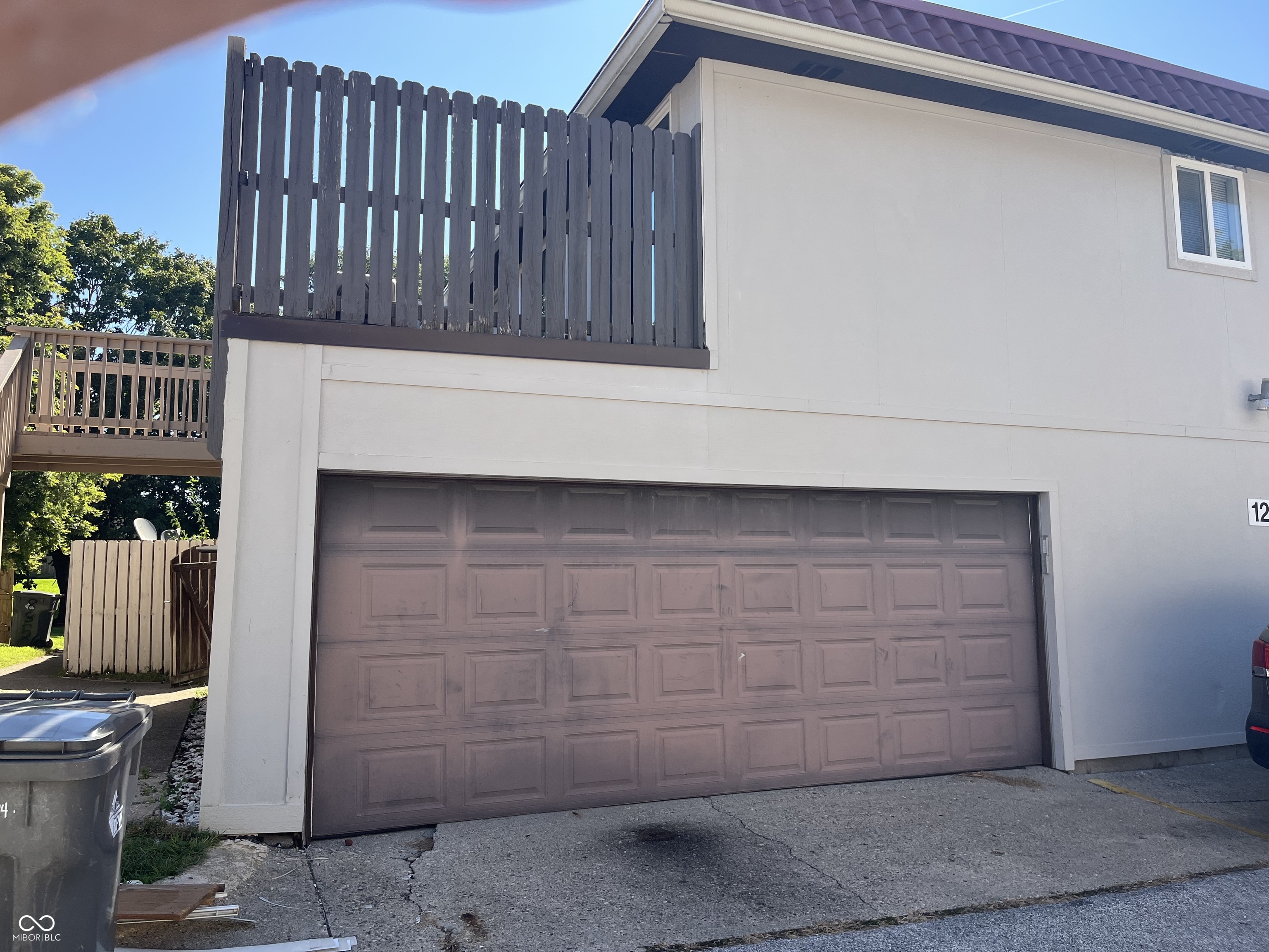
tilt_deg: +6.4
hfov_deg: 67.3
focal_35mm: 26
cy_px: 476
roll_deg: +0.0
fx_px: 953
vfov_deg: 53.1
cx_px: 634
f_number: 1.6
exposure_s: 1/1140
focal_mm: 5.1
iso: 50
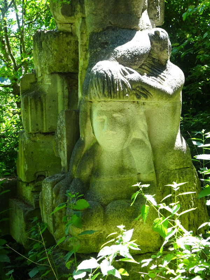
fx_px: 388
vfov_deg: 39.7
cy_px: 140
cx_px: 105
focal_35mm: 48
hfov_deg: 30.3
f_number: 4.5
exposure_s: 1/50
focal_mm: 8.18
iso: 80
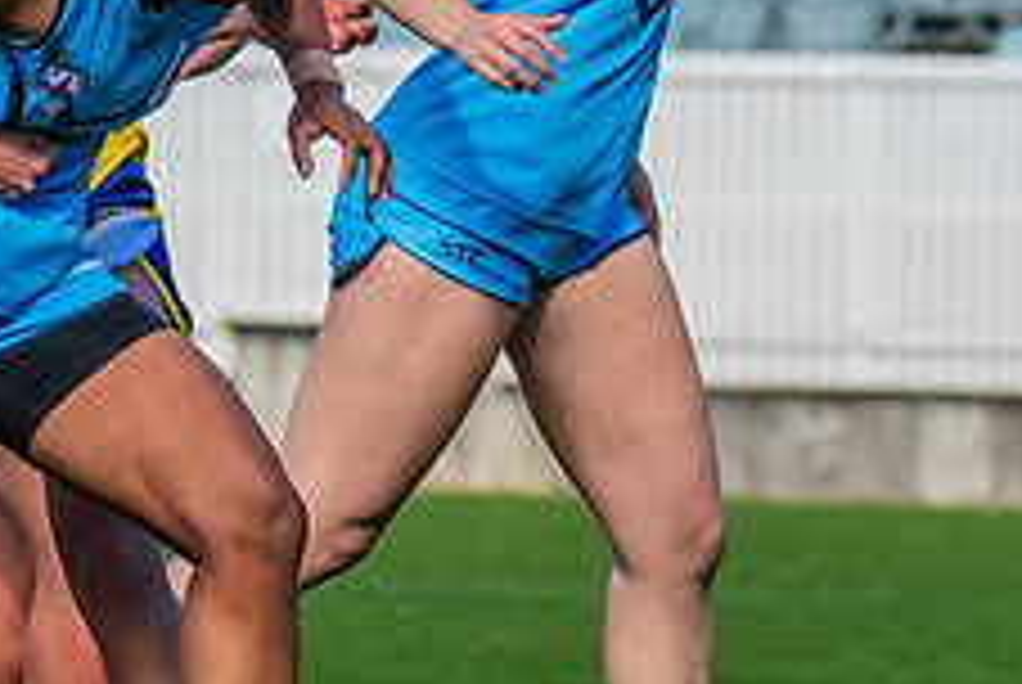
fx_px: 35958
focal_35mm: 1265
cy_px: 238
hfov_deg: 1.6
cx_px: 237
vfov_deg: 1.1
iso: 800
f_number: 9
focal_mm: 290
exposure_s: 1/1250
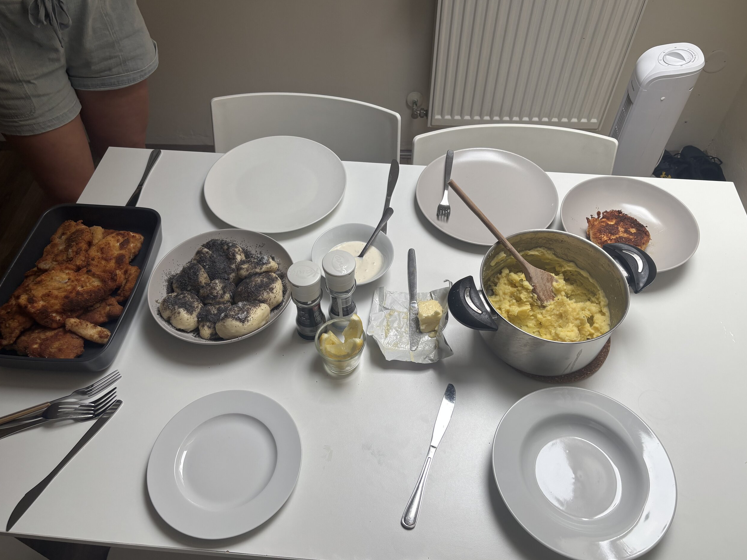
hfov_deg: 65.3
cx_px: 375
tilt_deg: -50.8
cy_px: 281
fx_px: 583
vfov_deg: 51.4
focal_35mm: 27
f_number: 1.6
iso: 40
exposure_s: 1/183
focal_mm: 5.96
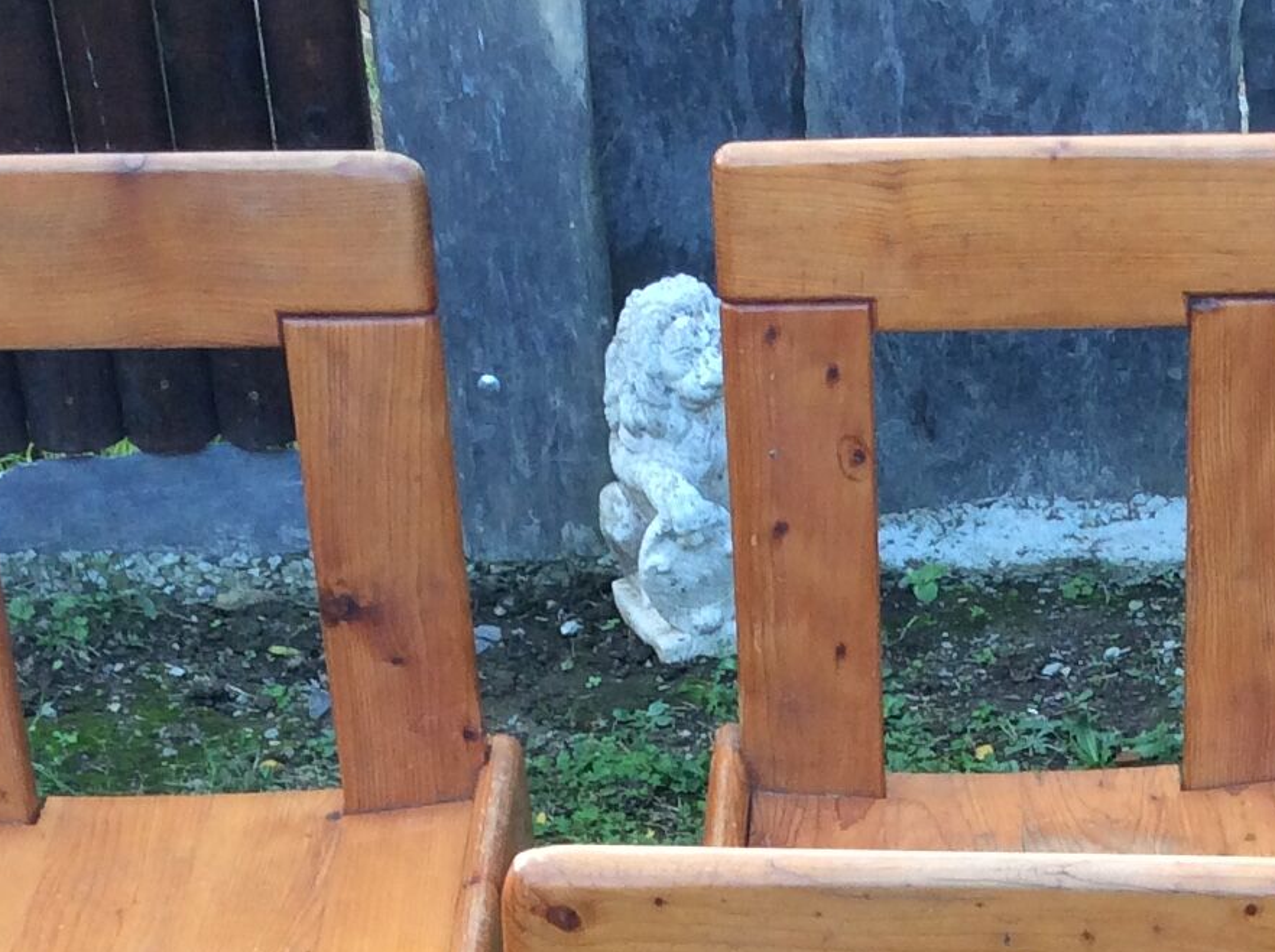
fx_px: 3458
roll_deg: +1.9
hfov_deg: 20.6
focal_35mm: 94
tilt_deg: -35.5
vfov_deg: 15.1
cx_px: 1064
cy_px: 1166
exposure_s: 1/100
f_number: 2.4
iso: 50
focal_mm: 3.3
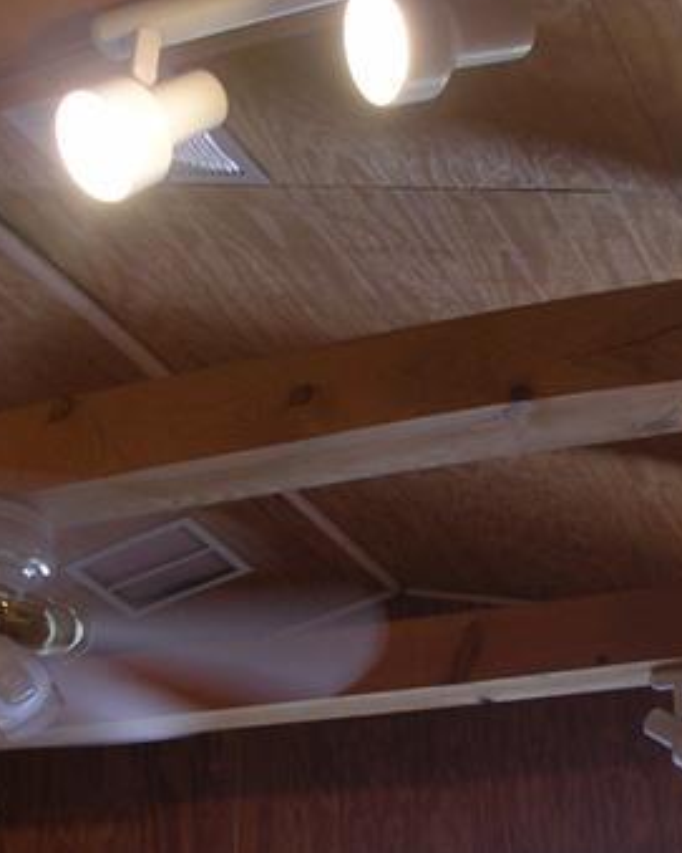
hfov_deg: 21.8
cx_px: 350
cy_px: 682
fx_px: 1767
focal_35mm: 70
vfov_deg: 26.6
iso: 50
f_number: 2.8
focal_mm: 5.8
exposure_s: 1/19.7
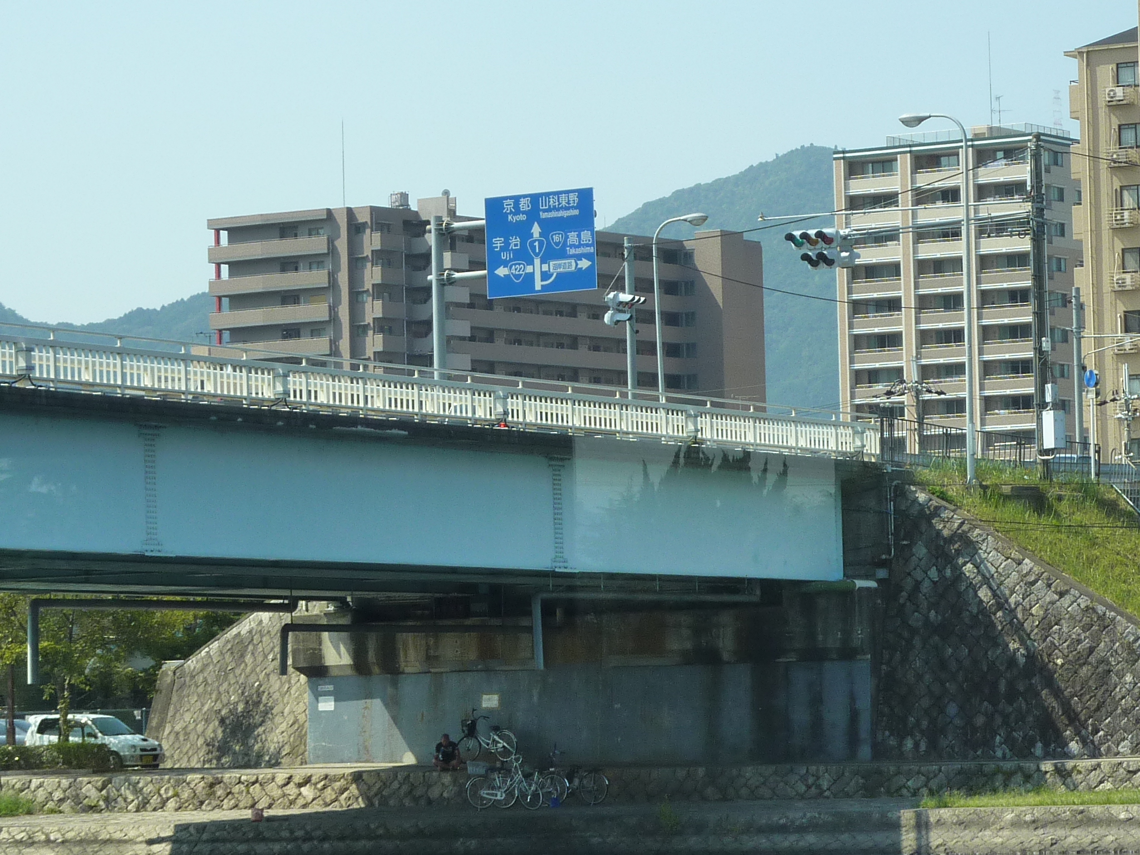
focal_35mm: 150
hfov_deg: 13.2
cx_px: 570
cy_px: 428
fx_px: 4940
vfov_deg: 9.9
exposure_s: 1/400
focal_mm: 13.7
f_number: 4.2
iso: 125
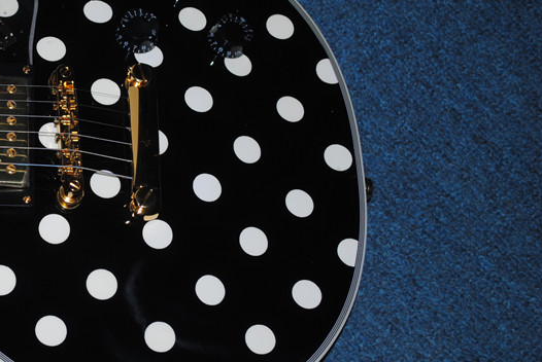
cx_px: 37
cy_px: 179
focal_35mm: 114
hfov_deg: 17.6
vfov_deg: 12.1
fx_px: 1718
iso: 100
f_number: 5.3
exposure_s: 1/60
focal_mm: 40
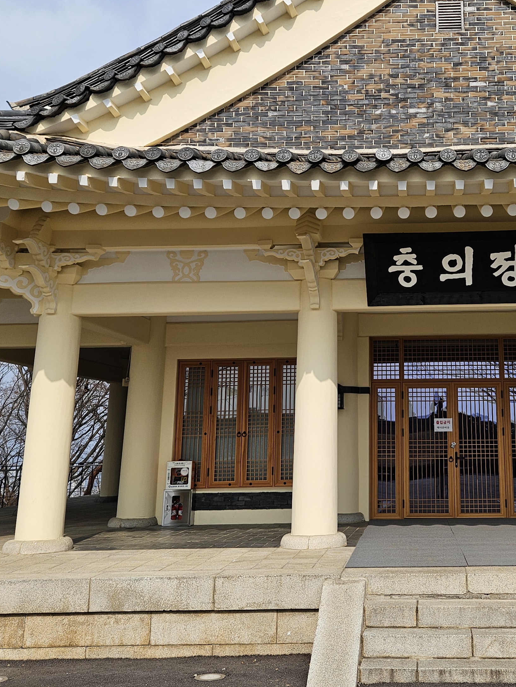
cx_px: 413
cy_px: 256
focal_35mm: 42
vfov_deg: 44.4
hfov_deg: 33.4
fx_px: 835
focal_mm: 5.4
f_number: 1.8
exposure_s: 1/2417
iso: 25
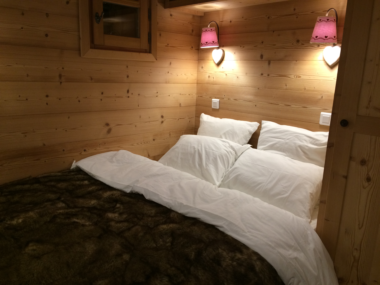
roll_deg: -2.9
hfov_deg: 61.7
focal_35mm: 29
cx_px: 190
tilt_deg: -13.4
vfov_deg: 48.2
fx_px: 318
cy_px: 142
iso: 125
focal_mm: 4.15
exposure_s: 1/33
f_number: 2.2
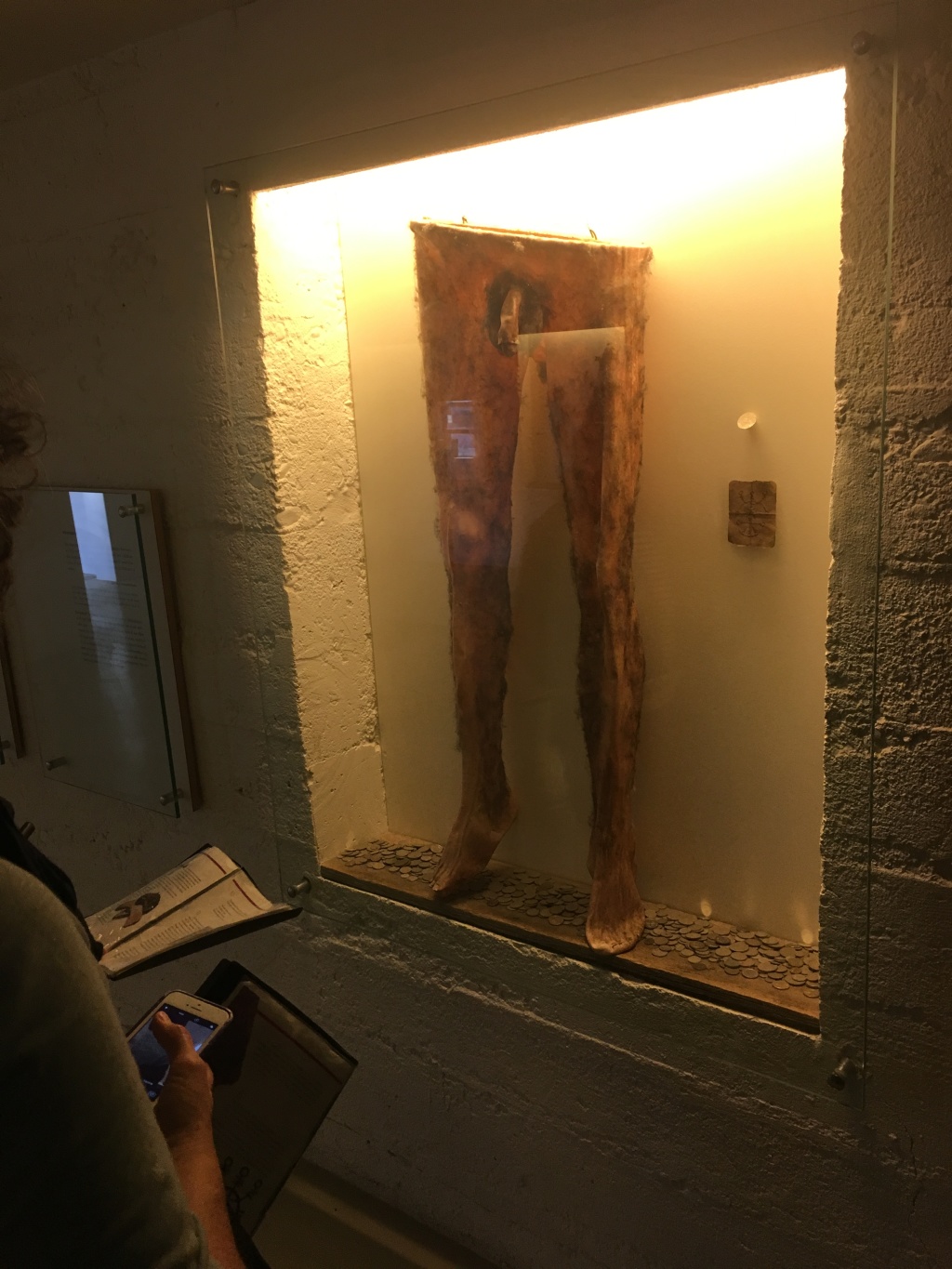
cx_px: 476
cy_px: 634
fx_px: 1063
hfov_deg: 48.2
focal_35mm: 29
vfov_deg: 61.7
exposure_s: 1/33
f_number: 2.2
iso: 64
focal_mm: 4.15
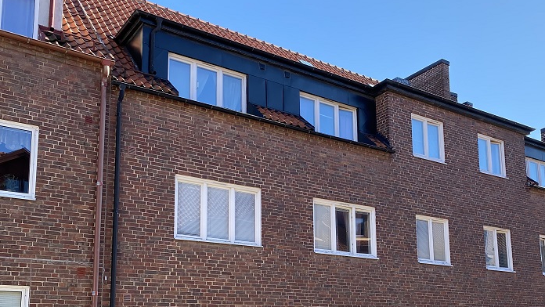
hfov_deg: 48.9
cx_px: 343
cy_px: 249
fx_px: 593
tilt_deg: +10.5
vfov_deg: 28.4
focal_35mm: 41
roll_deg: +1.3
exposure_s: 1/702
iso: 32
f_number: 1.8
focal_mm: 4.25
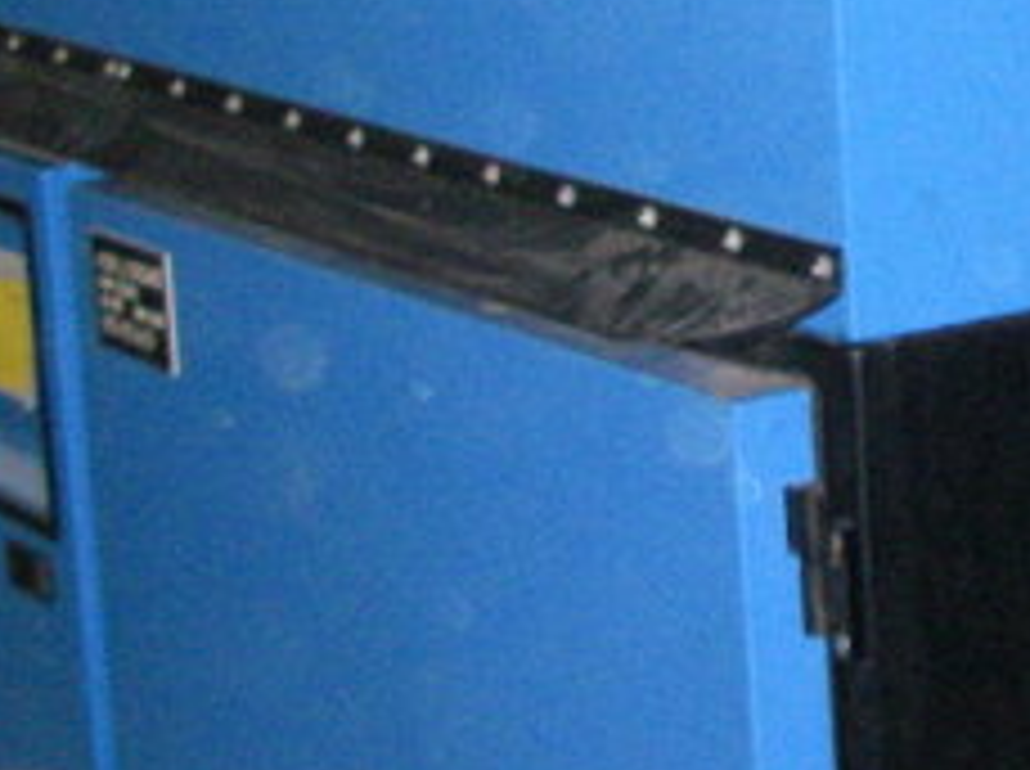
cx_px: 1435
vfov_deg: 11.0
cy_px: 54
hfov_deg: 14.1
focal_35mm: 133
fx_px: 3951
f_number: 3.3
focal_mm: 6.3
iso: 400
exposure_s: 1/40
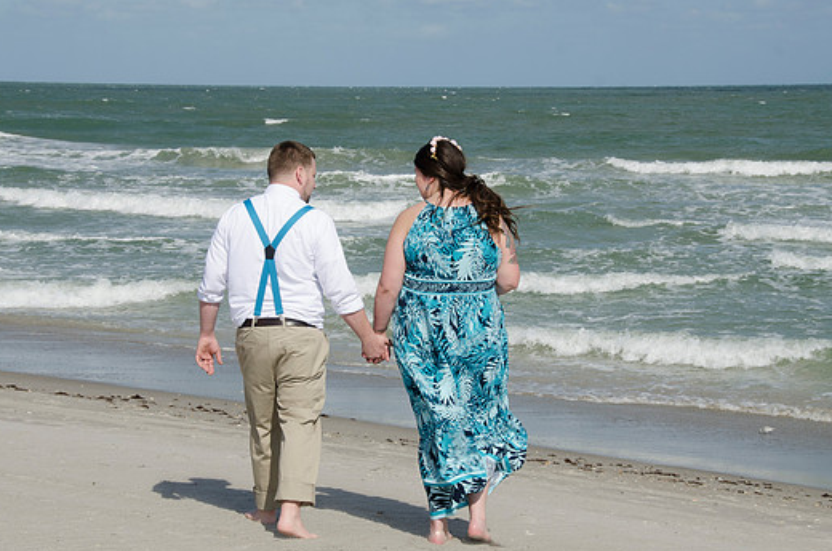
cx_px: 376
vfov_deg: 14.8
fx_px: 2121
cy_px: 277
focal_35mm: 92
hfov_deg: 22.2
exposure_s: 1/250
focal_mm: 55
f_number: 11
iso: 100
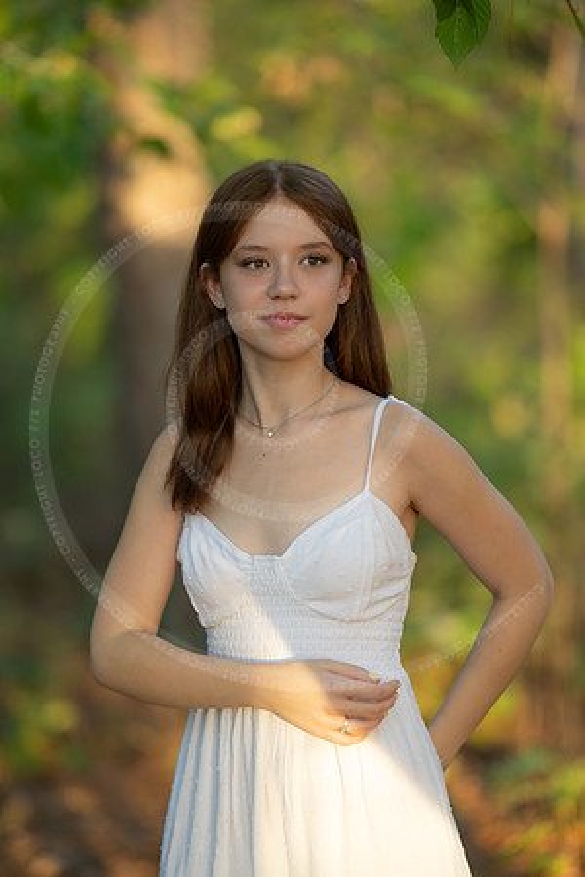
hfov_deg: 16.1
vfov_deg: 23.9
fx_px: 2072
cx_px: 292
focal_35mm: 85
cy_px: 438
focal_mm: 85
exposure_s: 1/400
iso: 160
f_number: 1.2
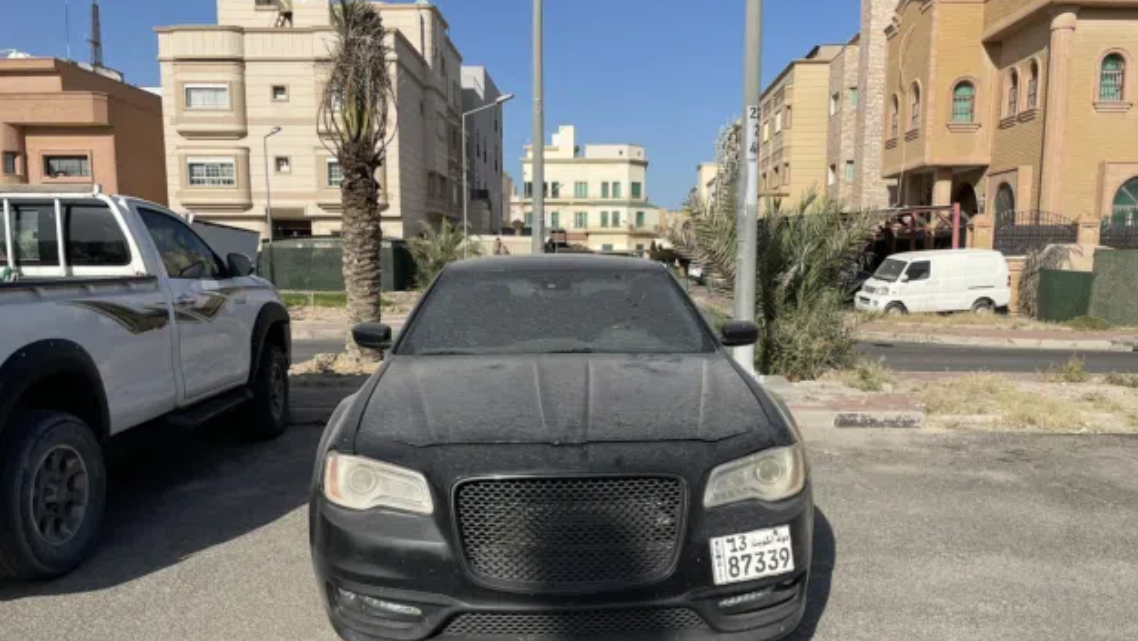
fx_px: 875
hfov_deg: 66.0
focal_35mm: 29
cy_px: 390
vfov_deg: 40.0
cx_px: 566
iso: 32
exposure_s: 1/4292
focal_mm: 4.2
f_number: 1.6
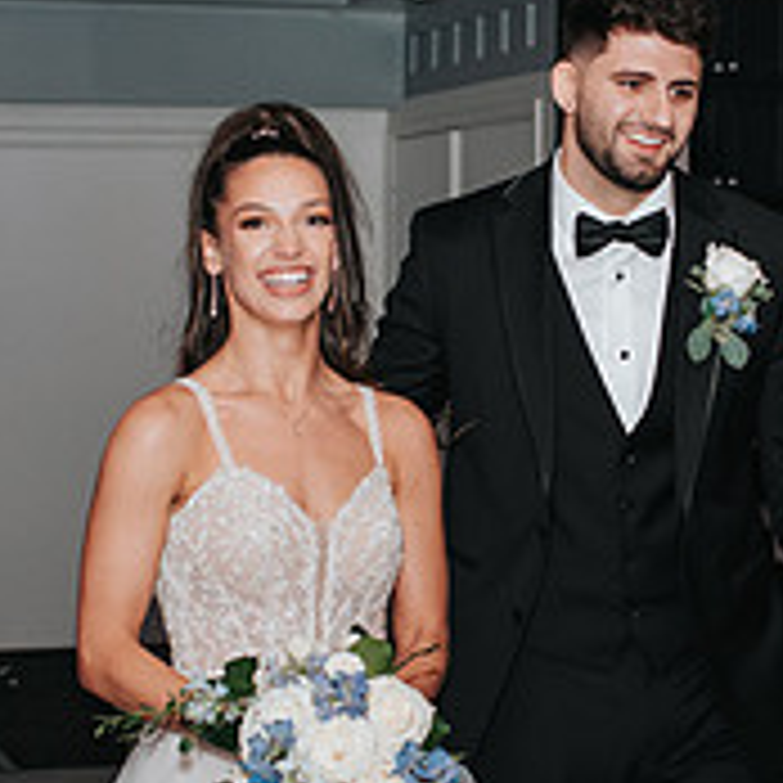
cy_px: 477
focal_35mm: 115
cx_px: 469
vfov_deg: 15.1
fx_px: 2943
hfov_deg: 15.1
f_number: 2.8
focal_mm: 35
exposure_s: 1/200
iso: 1000
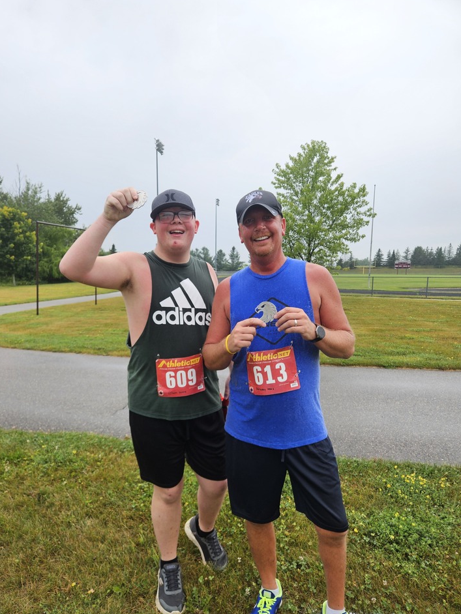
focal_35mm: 25
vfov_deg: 69.3
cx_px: 217
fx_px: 444
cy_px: 328
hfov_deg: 54.9
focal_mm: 5.4
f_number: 1.8
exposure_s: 1/214
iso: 25
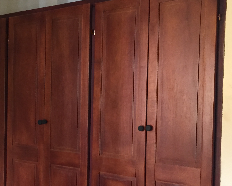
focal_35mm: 56
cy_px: 114
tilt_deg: -2.1
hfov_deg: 32.9
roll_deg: -1.0
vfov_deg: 27.1
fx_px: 385
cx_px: 57
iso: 250
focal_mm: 4.15
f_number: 2.2
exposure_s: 1/33
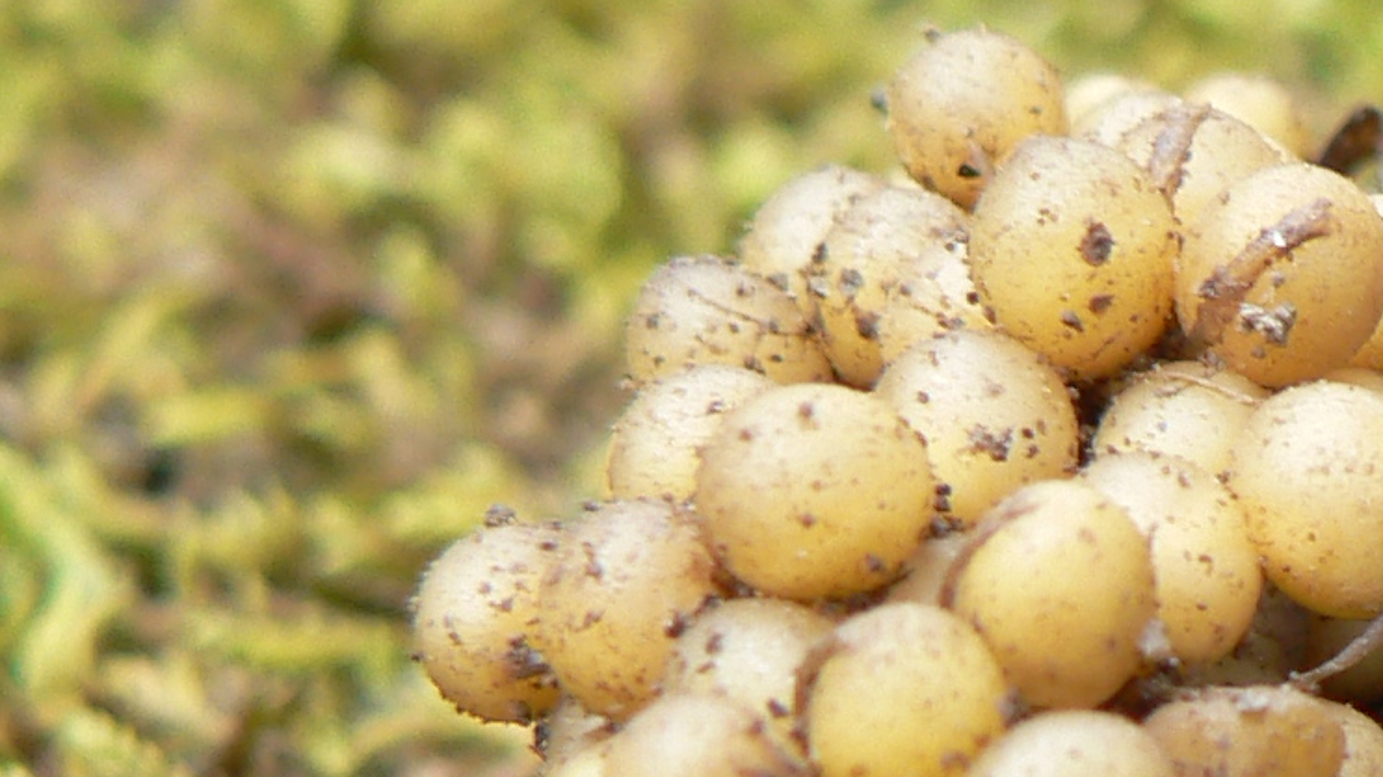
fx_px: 4949
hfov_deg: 15.2
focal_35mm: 135
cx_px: 1783
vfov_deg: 8.9
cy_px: 846
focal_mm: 6
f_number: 2.8
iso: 80
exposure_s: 1/100
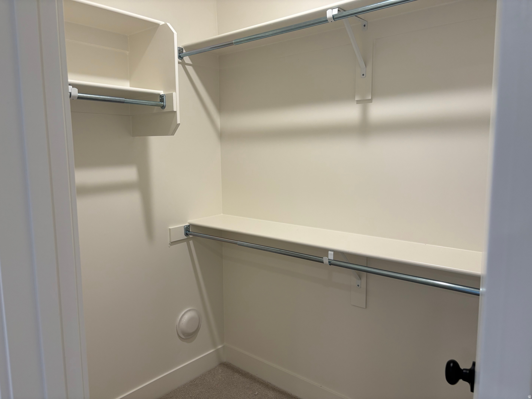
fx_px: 400
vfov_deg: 53.1
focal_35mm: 26
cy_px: 200
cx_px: 266
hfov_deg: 67.3
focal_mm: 5.96
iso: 64
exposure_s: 1/60
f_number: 1.6
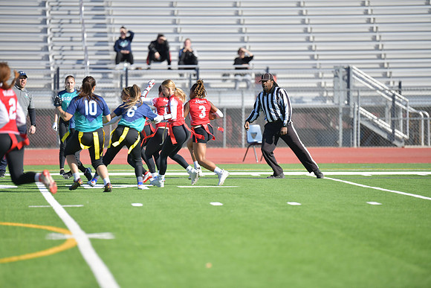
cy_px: 144
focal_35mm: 270
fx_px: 3233
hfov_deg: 7.6
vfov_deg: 5.1
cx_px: 216
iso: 400
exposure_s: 1/6400
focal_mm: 270
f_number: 2.8
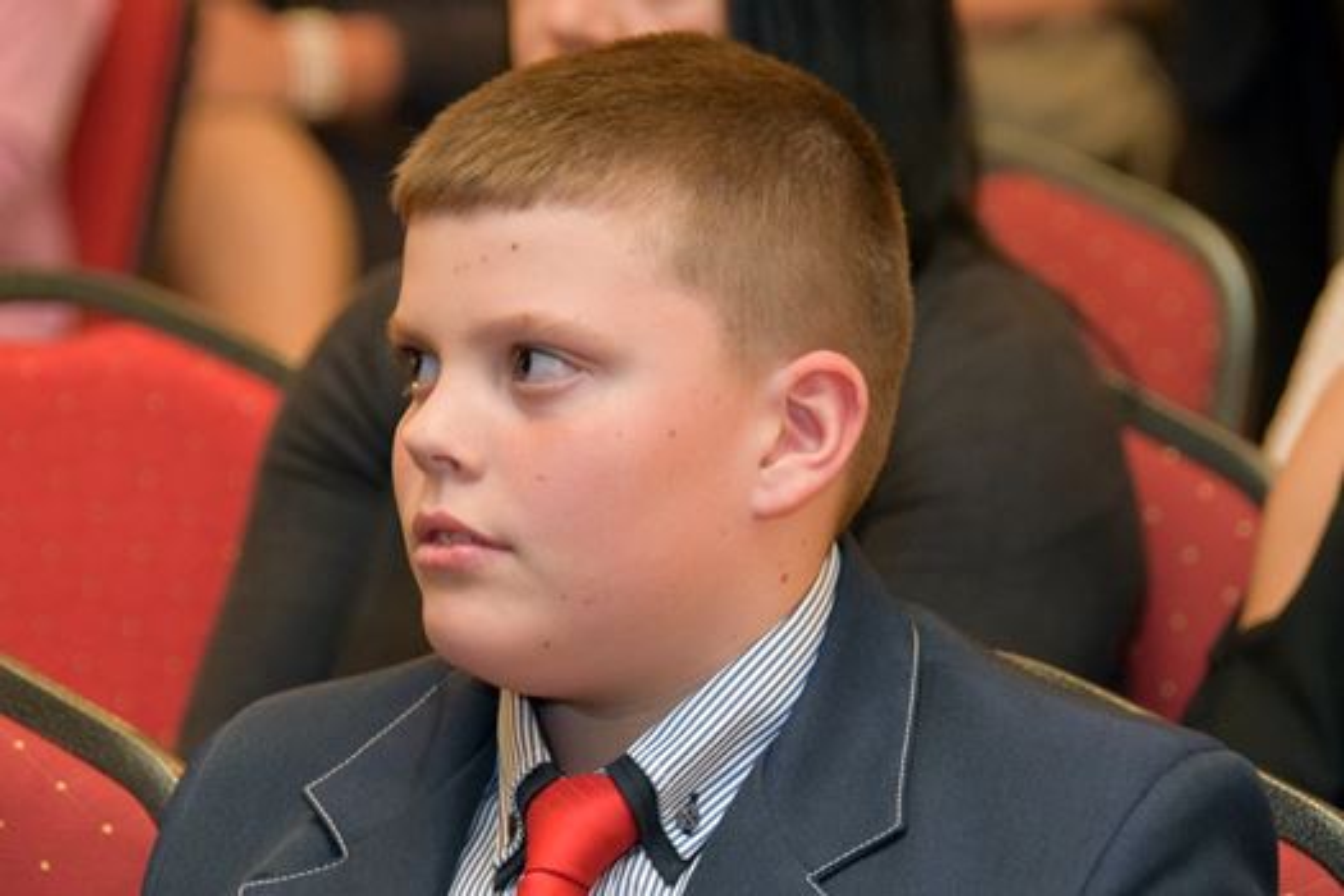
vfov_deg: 5.6
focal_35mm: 248
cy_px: 448
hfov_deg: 8.3
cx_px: 672
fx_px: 9239
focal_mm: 165
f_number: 5.6
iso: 3200
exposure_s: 1/60
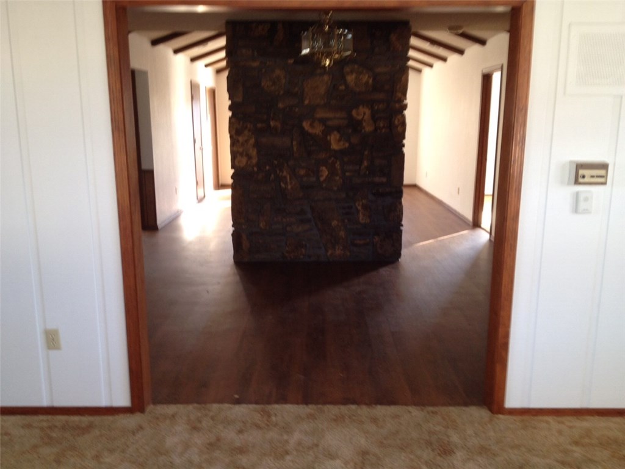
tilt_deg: -12.0
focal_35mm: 35
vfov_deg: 40.7
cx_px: 312
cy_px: 234
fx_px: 632
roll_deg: +0.3
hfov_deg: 52.6
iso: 64
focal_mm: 4.28
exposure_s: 1/20
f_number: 2.4
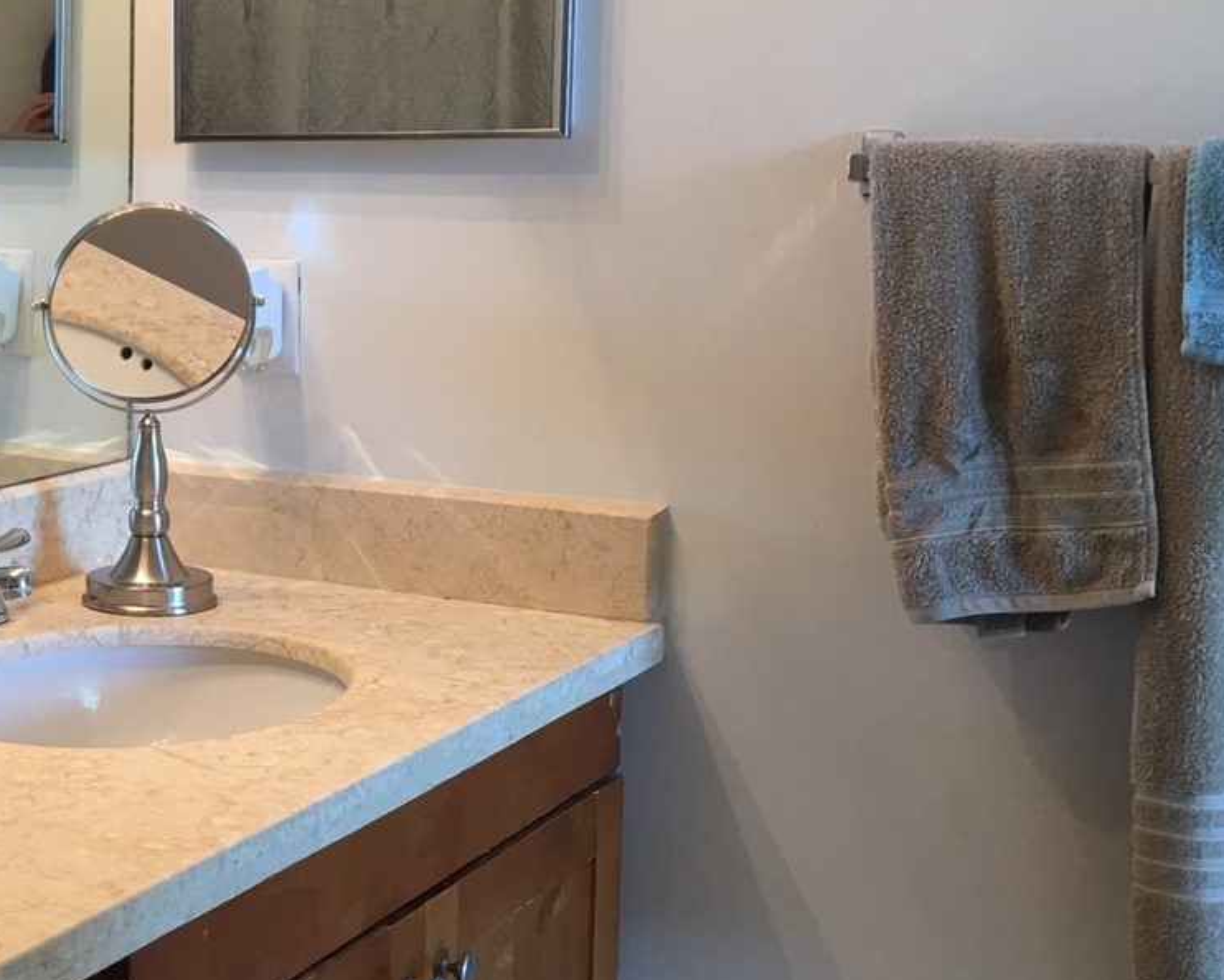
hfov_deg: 29.2
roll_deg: +0.9
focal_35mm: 61
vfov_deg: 25.0
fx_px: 2210
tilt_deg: -8.0
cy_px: 475
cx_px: 45
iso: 25
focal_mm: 4.15
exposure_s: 1/15
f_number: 2.2
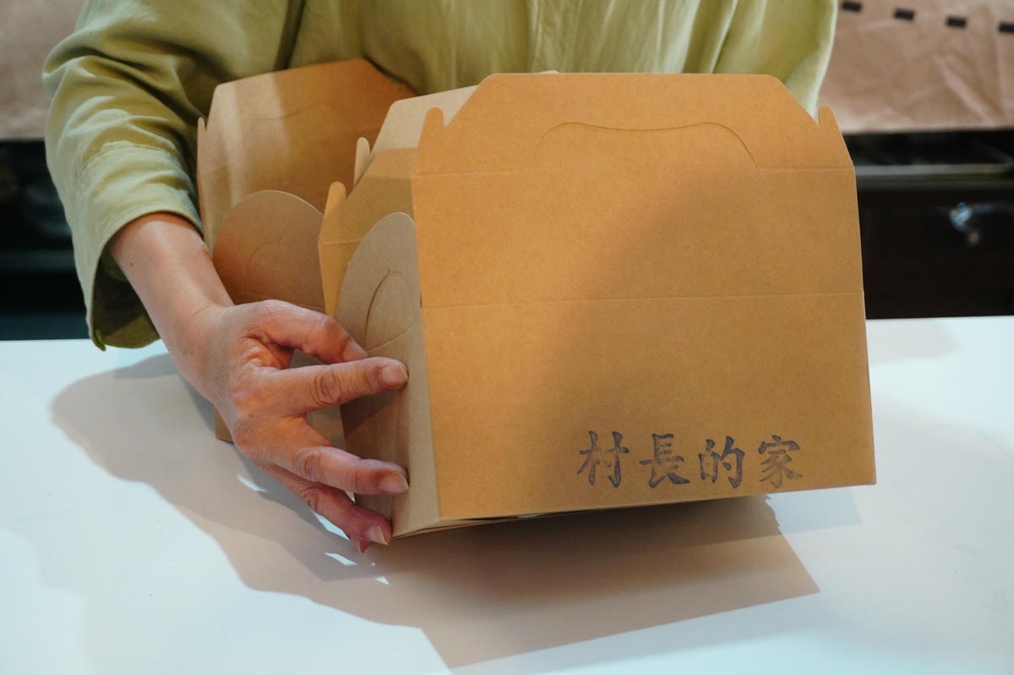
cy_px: 338
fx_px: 1477
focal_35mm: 52
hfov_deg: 37.9
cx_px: 507
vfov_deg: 25.7
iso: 3200
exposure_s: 1/60
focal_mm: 35
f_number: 5.6
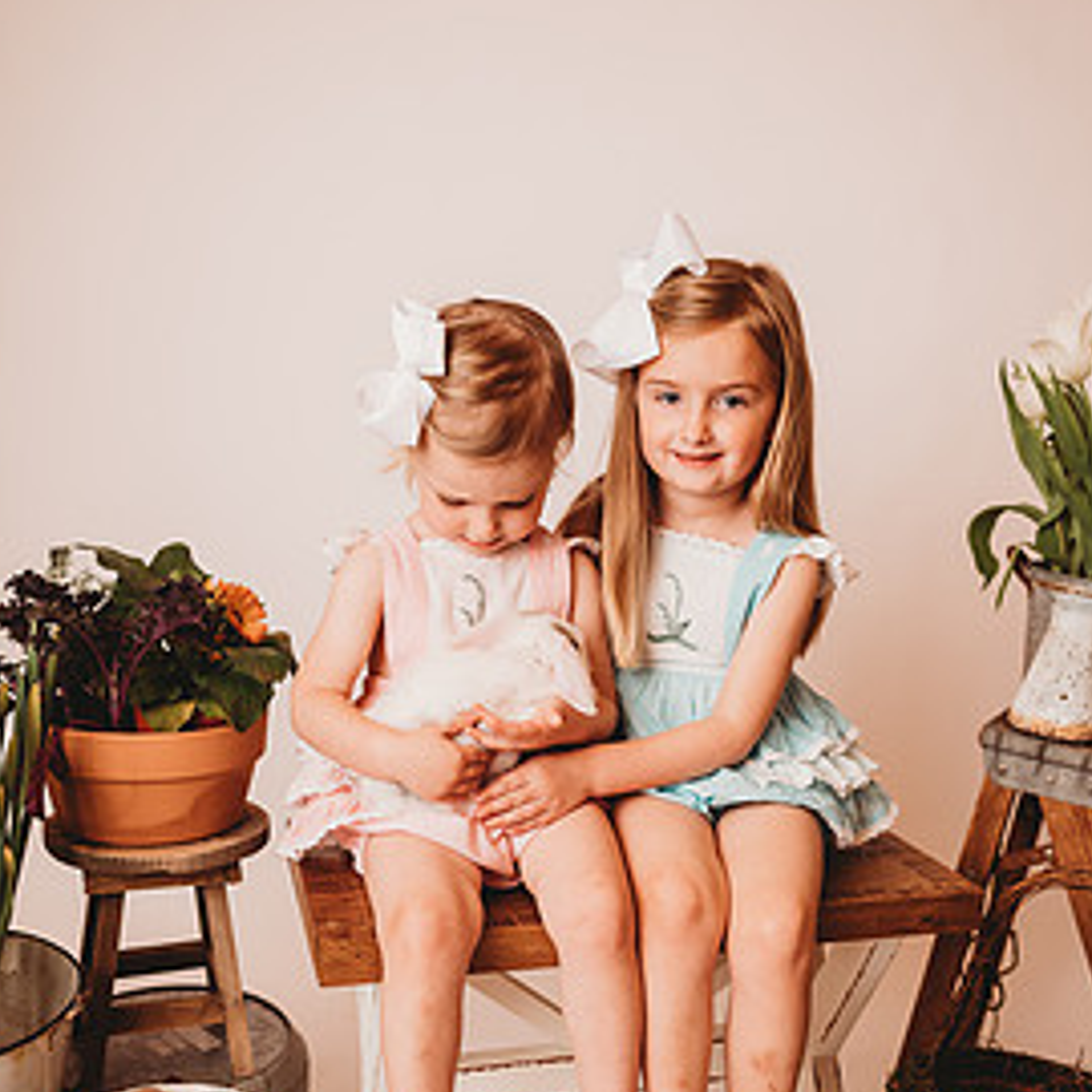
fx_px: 1213
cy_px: 736
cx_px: 574
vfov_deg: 47.6
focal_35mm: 34
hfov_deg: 48.4
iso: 160
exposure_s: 1/160
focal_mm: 24
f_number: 2.5
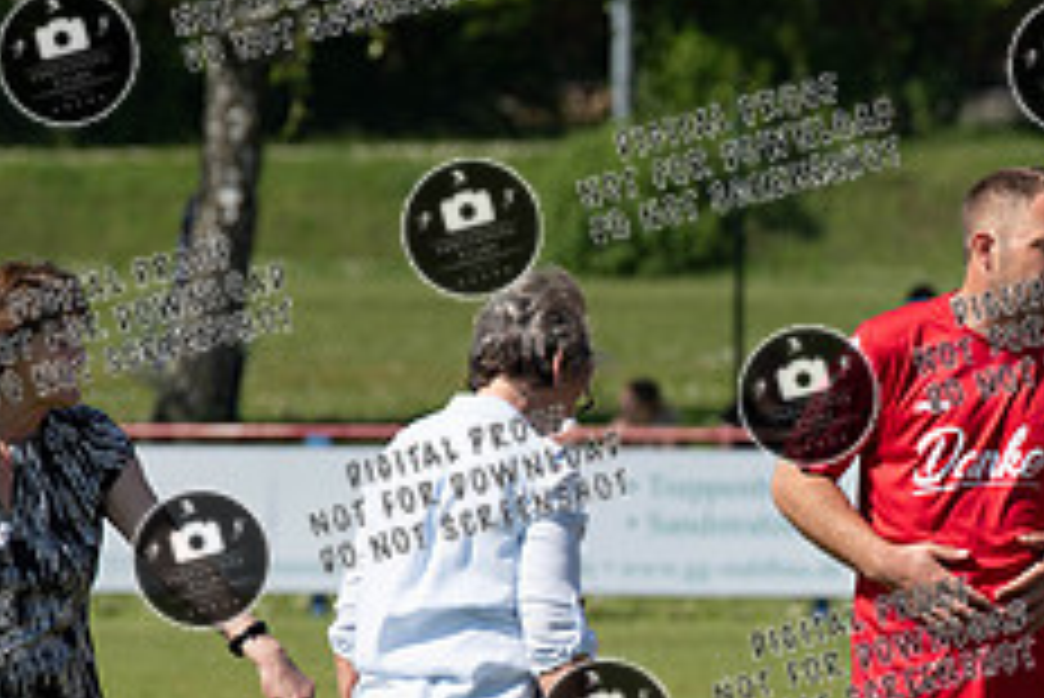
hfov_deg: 4.3
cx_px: 1087
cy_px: 501
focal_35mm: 477
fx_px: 13841
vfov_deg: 2.9
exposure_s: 1/1000
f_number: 4
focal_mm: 160
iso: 90
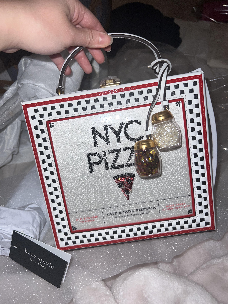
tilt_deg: -50.9
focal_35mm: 26
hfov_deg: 53.1
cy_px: 152
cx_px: 114
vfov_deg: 67.3
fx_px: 228
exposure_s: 1/72
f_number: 1.5
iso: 32
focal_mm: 5.7
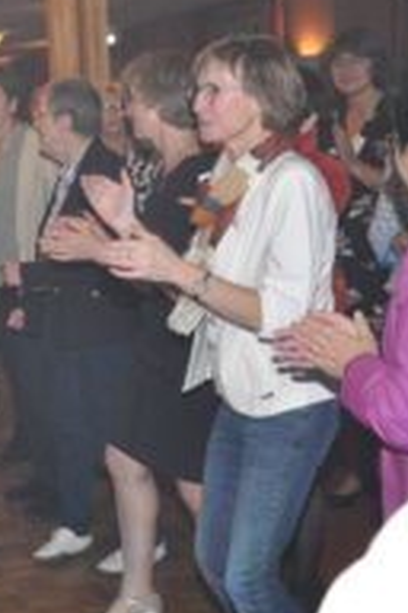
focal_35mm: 75
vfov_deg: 27.0
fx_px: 1275
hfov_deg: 16.6
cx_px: -201
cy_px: 303
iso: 800
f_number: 4
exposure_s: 1/60
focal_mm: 24
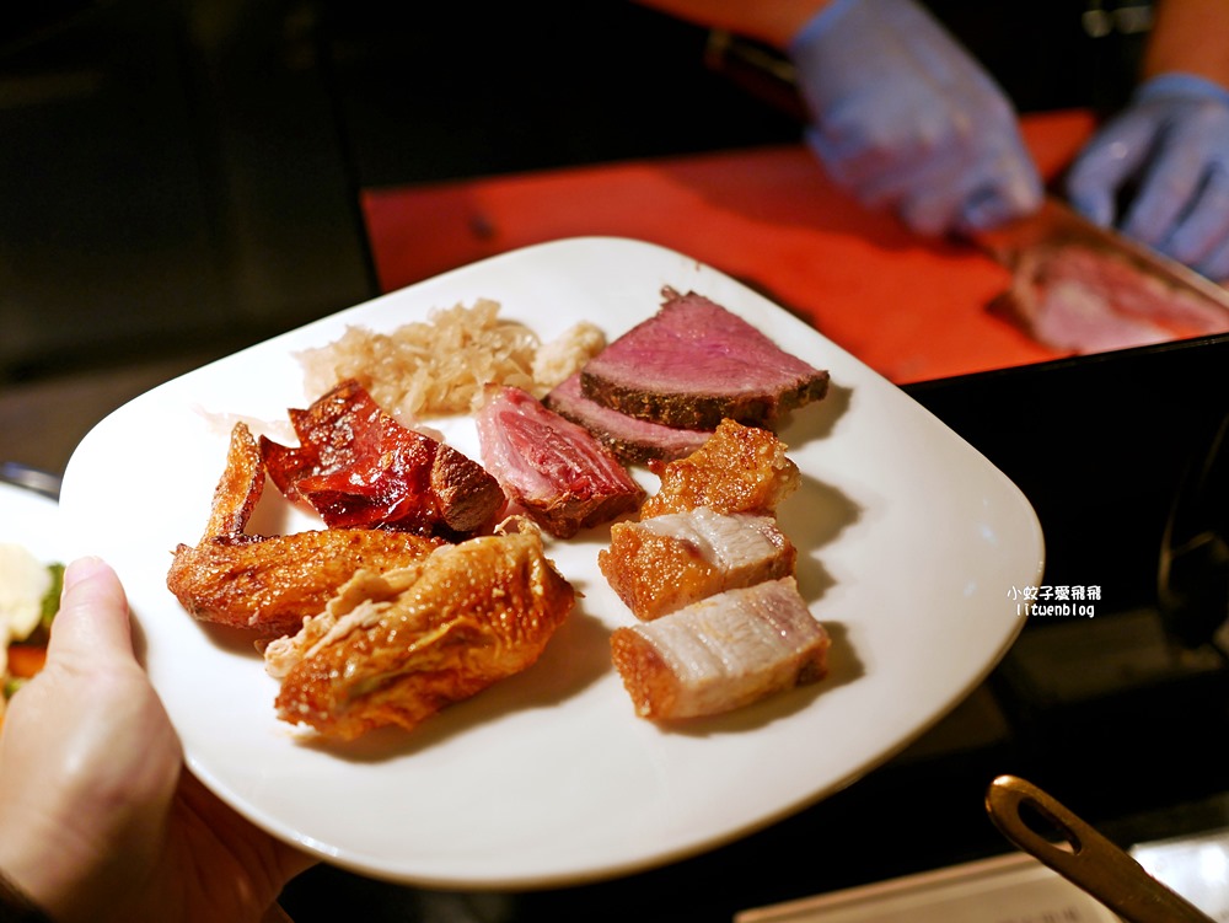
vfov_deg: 29.1
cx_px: 614
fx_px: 1776
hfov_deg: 38.2
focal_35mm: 50
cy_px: 462
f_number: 1.8
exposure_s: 1/250
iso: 200
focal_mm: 25
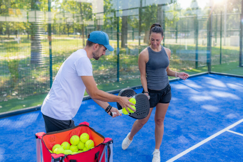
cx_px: 122
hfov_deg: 54.4
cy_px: 81
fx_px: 236
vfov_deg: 37.9
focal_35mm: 35
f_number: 2.5
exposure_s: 1/800
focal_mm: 35
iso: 100
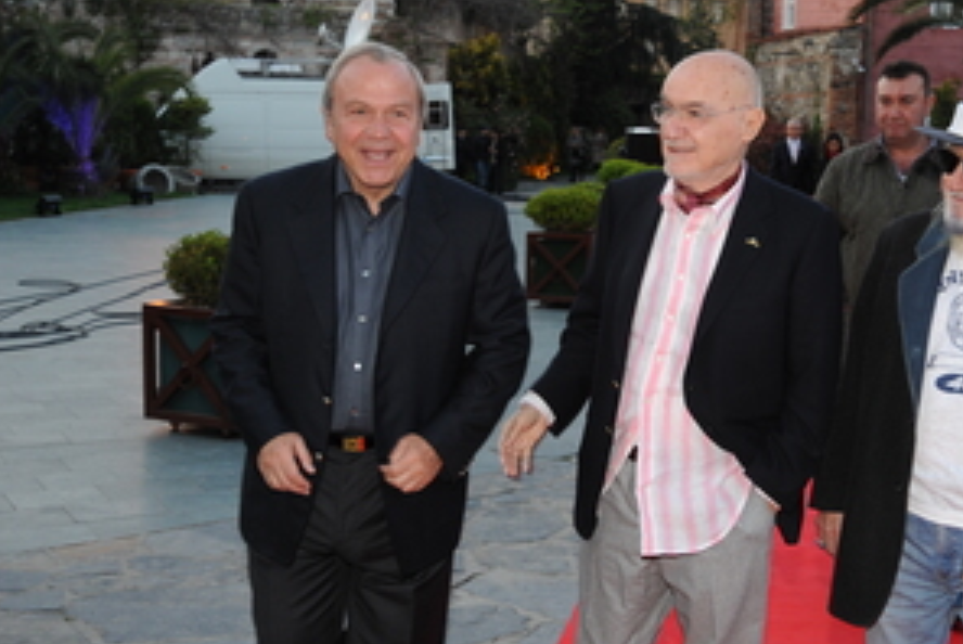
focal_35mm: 55
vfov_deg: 24.6
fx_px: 1473
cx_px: 605
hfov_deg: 36.0
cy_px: 379
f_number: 5.6
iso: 400
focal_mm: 34
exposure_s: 1/60
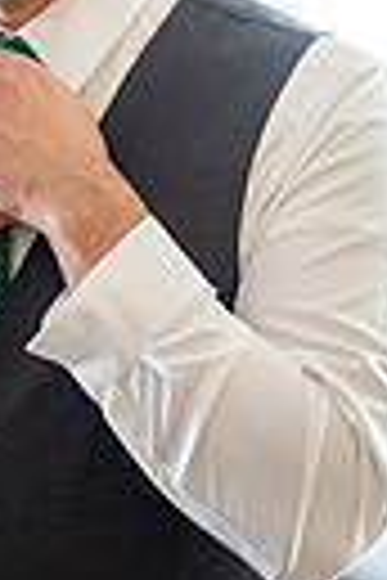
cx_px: 4
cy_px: 180
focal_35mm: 174
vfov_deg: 11.8
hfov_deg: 7.9
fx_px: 2806
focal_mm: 50
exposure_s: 1/500
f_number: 1.4
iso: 800
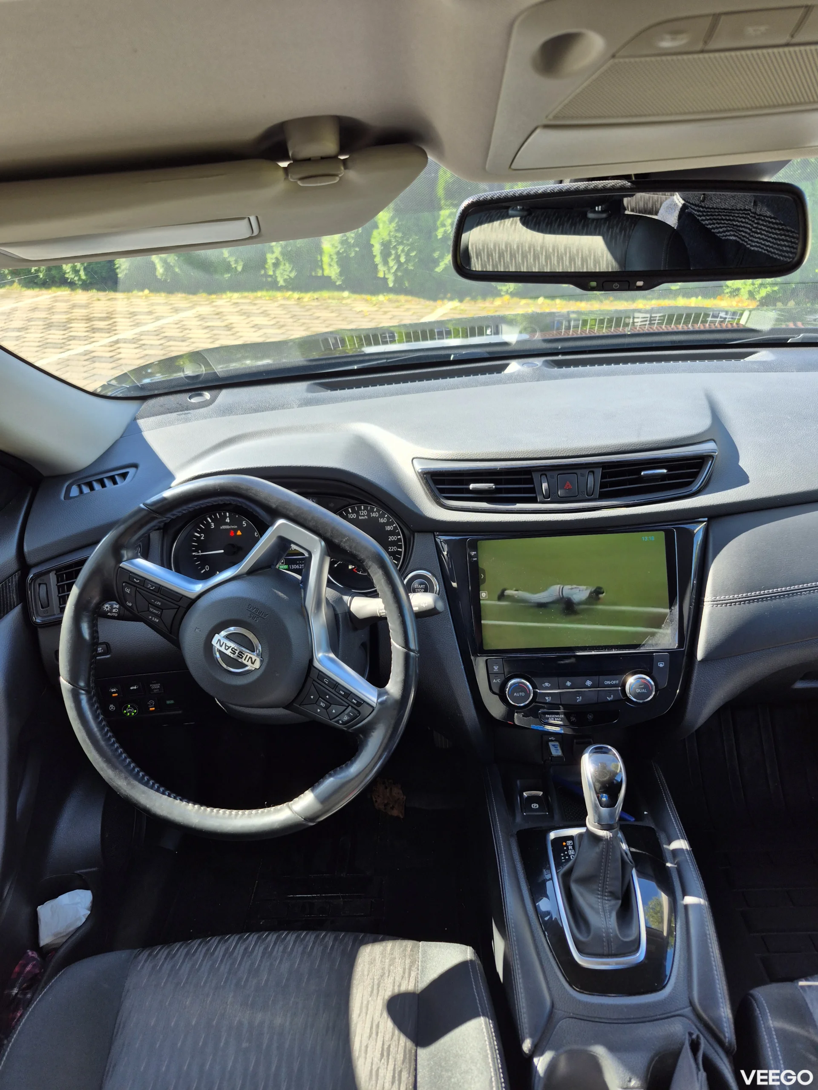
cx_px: 409
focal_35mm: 23
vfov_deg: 73.9
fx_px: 725
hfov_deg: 58.9
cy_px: 545
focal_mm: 5.4
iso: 25
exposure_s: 1/183
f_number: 1.8
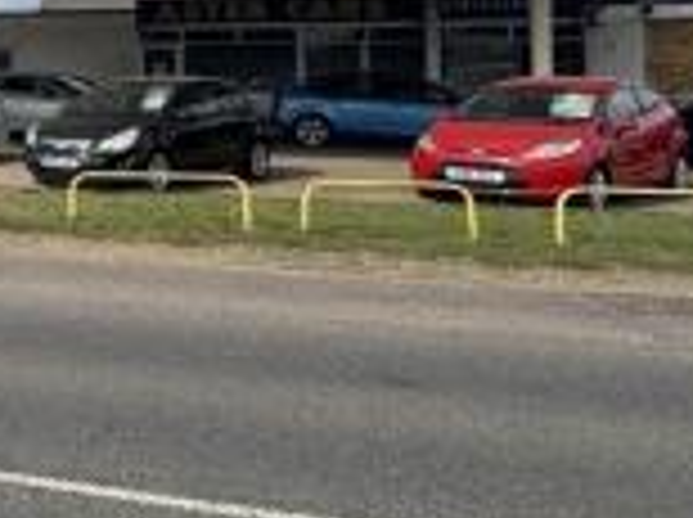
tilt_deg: +1.9
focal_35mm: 53
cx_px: -376
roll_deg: -0.3
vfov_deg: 26.4
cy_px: 43
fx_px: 1059
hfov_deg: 25.7
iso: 50
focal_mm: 2.22
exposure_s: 1/2494
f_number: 2.2
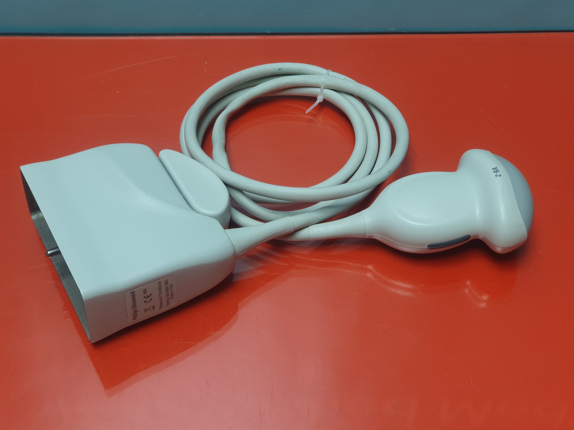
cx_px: 287
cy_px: 215
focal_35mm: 52
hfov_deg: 36.8
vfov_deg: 28.0
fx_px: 862
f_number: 2.4
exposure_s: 1/33
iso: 40
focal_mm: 6
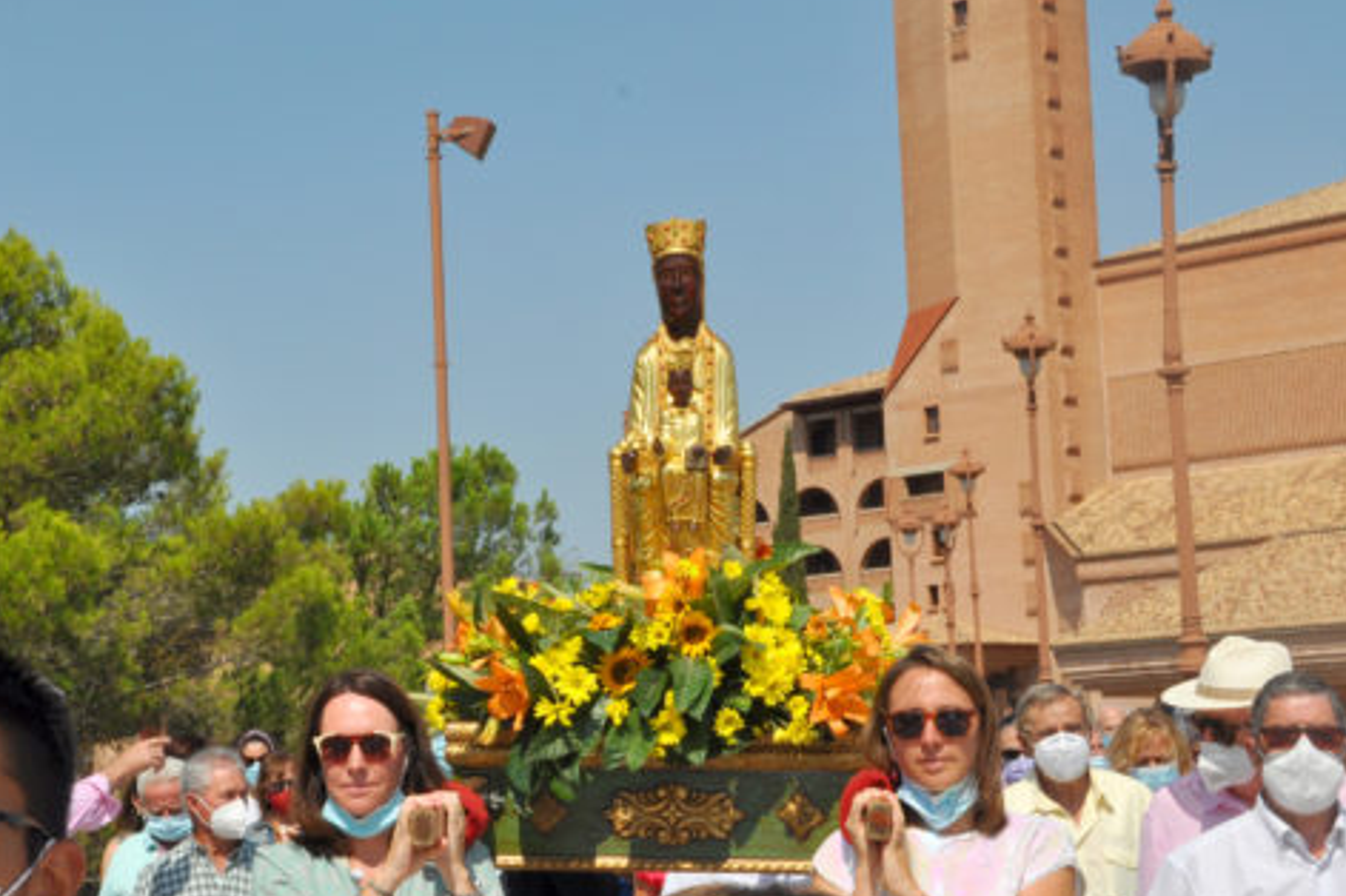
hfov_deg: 24.2
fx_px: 3138
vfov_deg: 16.2
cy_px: 522
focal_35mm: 84
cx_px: 522
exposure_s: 1/200
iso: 200
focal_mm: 38
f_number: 20
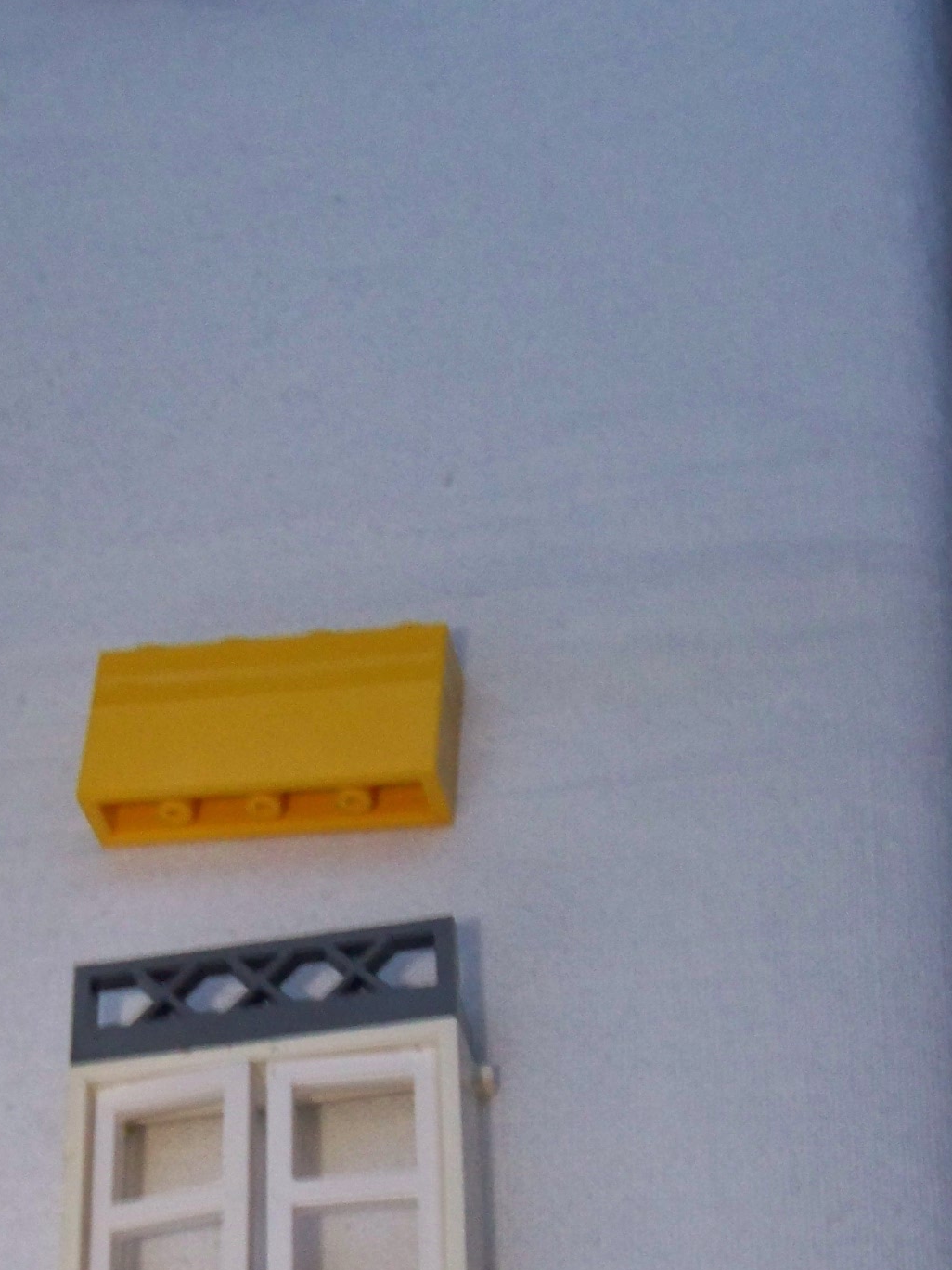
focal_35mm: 72
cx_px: 198
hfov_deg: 20.2
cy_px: 1090
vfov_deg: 26.3
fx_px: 2640
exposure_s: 1/60
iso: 200
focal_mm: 6.3
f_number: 2.8
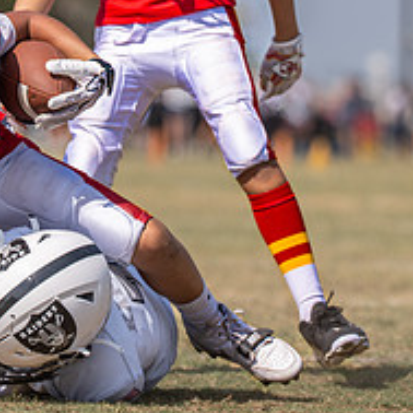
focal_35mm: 502
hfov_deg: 3.5
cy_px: 29
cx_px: -71
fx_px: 6776
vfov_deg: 3.5
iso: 100
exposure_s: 1/3200
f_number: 2.8
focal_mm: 135
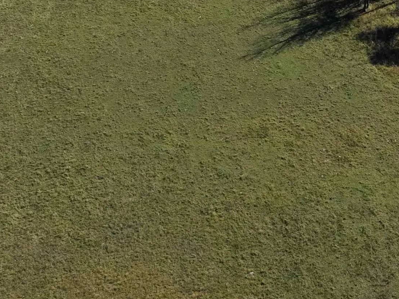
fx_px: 772
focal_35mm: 67
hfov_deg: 28.7
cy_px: -63
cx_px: 277
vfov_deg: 20.5
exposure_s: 1/6400
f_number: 1.8
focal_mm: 8.67
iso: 400
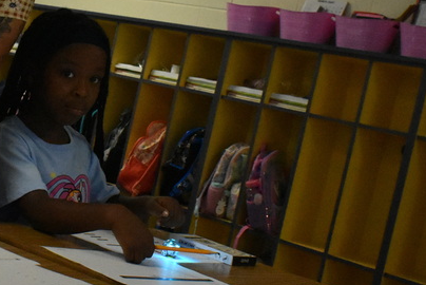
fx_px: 900
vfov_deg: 18.0
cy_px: 118
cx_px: 52
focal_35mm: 76
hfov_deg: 25.9
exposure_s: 1/200
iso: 6400
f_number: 7.1
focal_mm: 20
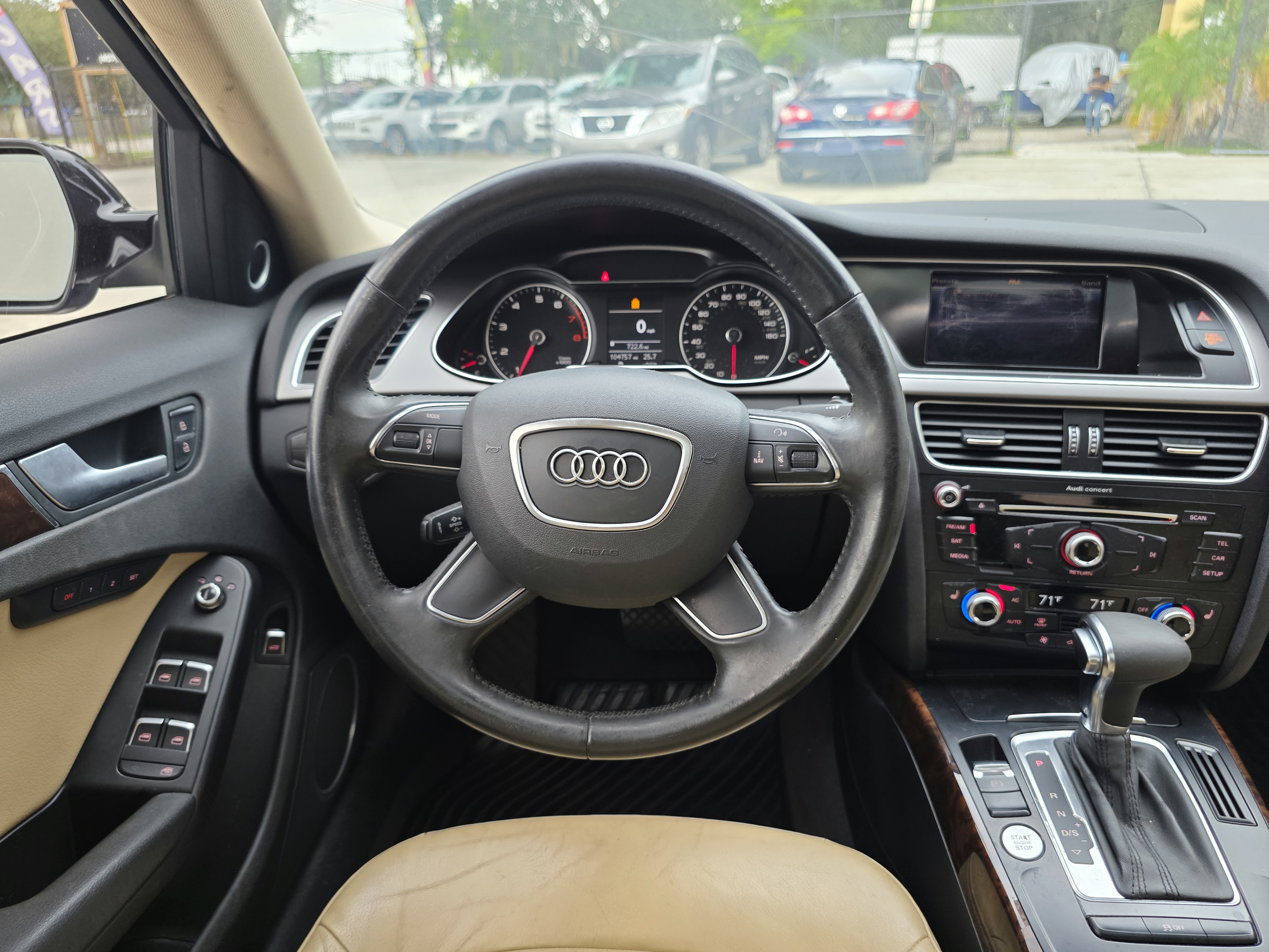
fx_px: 843
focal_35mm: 23
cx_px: 634
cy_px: 476
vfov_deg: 58.9
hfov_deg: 73.9
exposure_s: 1/180
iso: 160
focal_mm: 6.3
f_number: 1.7
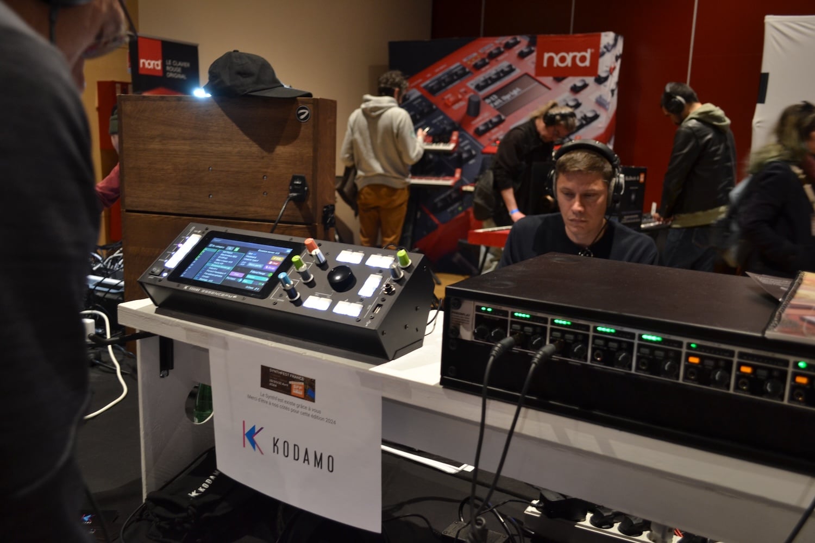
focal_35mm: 33
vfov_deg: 40.0
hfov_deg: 57.2
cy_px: 272
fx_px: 747
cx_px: 408
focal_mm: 22
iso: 400
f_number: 3.8
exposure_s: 1/20
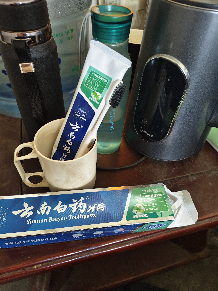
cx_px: 109
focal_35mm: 23
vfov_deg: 73.9
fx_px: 193
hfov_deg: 58.9
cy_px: 146
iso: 1608
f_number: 1.88
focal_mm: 5.56
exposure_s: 1/20
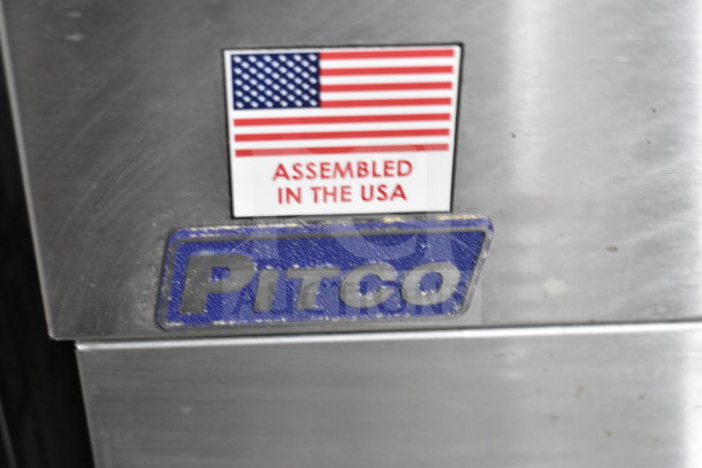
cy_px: 234
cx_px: 351
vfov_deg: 22.6
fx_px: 1170
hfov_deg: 33.4
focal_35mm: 60
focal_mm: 40
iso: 4000
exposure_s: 1/60
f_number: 5
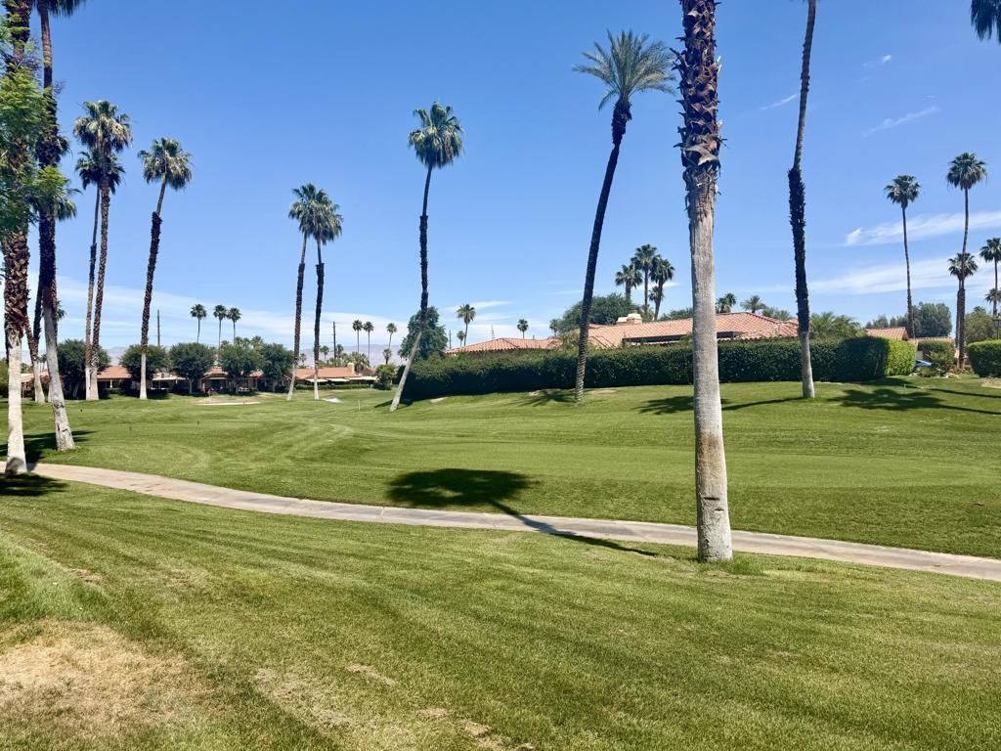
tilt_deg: +1.0
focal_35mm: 24
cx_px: 500
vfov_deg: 56.8
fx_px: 694
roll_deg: +2.2
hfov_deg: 71.6
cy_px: 376
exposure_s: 1/5319
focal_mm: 6.76
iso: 80
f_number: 1.78
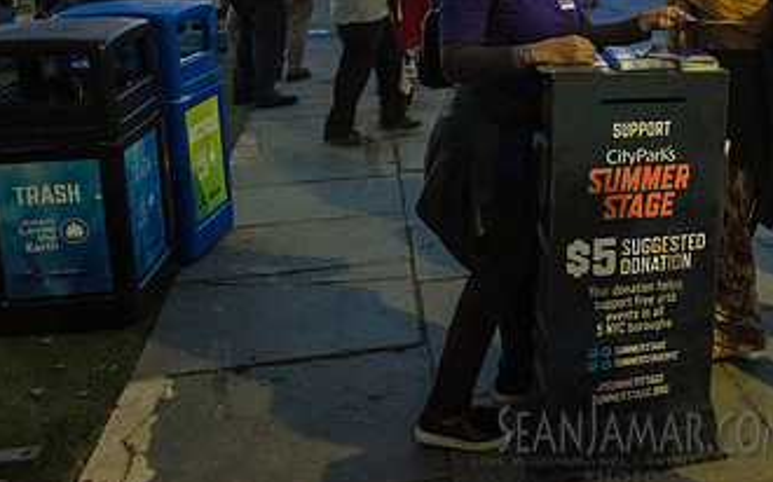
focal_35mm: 43
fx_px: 906
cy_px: 34
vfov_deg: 28.5
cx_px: 672
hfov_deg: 42.9
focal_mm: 24
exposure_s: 1/125
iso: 3200
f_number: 3.2
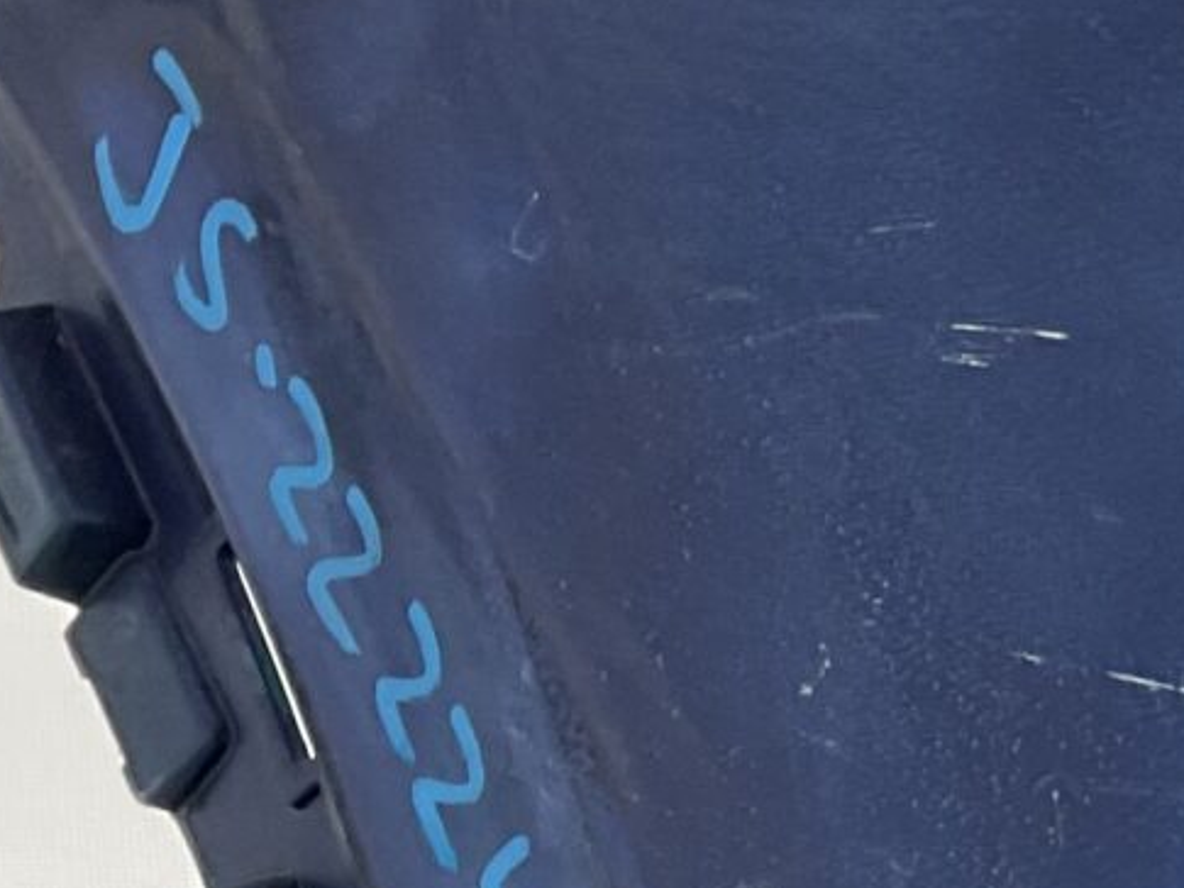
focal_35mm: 153
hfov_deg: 11.1
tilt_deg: -18.4
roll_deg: -4.2
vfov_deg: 9.3
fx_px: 5234
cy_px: 1588
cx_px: 2700
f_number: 1.8
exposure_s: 1/105
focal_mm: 3
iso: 16
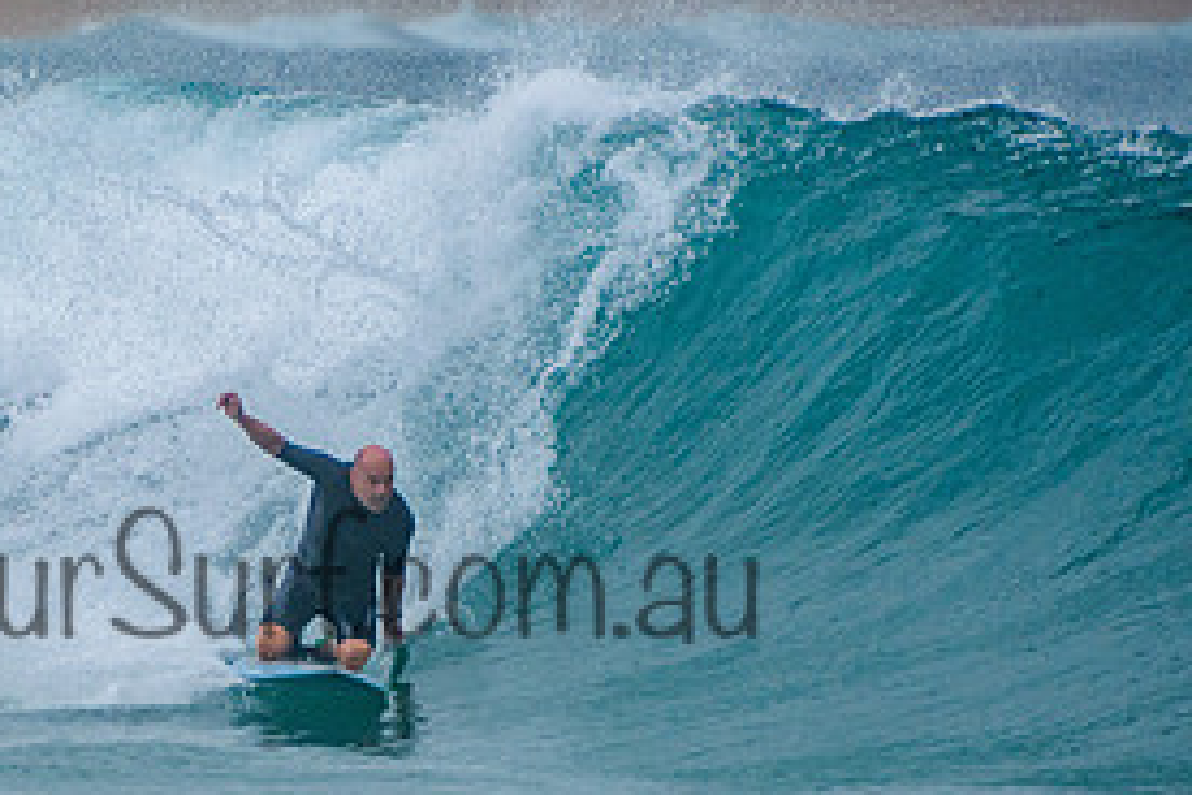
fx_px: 41684
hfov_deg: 1.6
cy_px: 538
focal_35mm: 1259
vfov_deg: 1.1
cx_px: 302
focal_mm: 400
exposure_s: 1/2000
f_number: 5.6
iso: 500
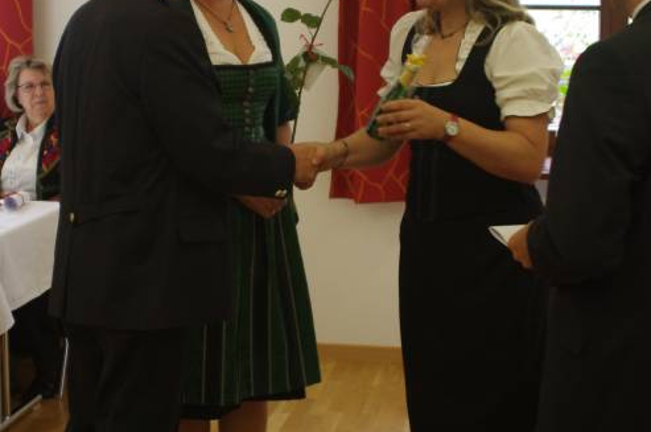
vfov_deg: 17.5
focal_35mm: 77
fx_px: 1390
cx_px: 279
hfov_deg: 26.3
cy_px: 91
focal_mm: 28
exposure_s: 1/60
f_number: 4
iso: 800
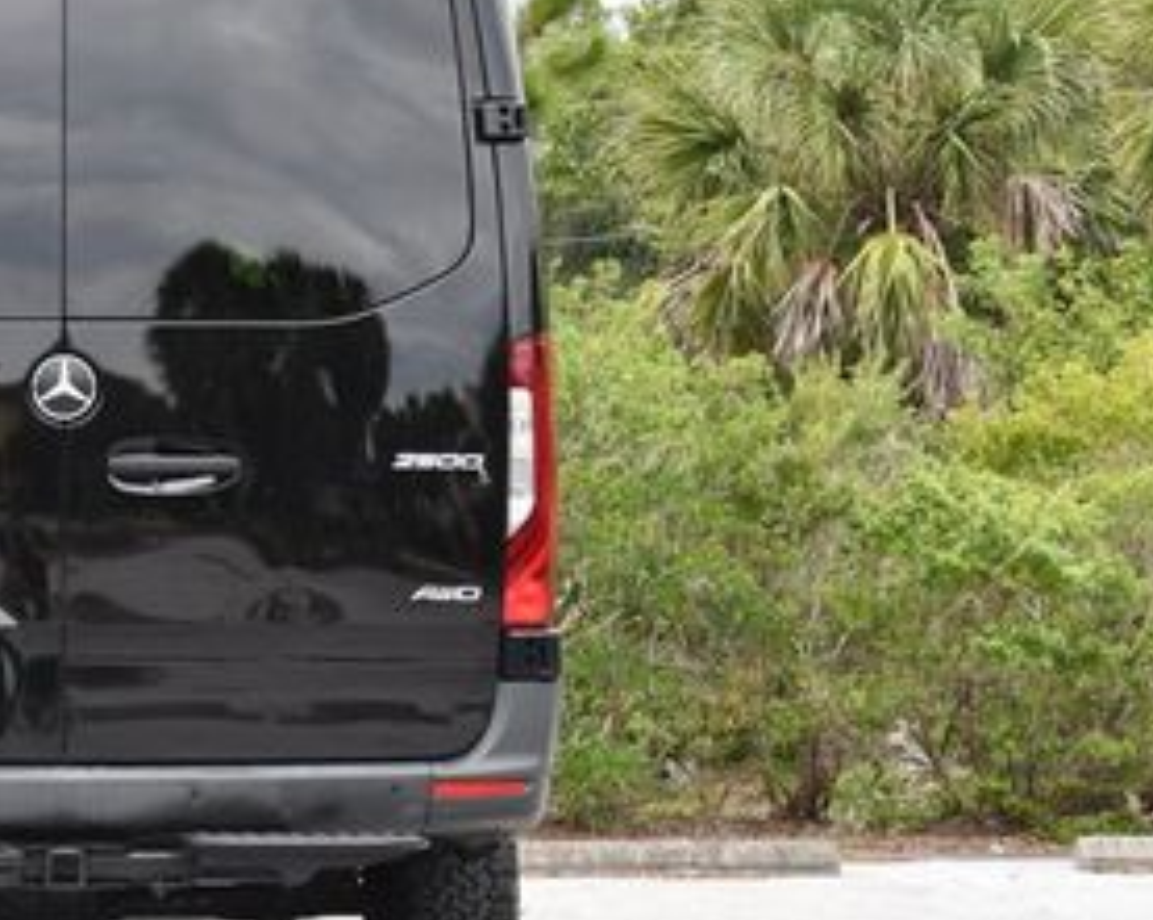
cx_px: -8
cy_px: 379
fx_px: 3852
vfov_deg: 13.6
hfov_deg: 16.7
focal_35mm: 113
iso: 400
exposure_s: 1/250
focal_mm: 26
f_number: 5
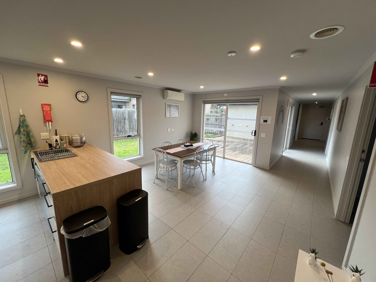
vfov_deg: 89.9
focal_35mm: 13
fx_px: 141
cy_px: 141
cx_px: 188
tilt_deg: -10.7
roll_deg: -1.9
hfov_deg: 106.2
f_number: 1.8
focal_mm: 1.57
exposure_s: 1/100
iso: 64
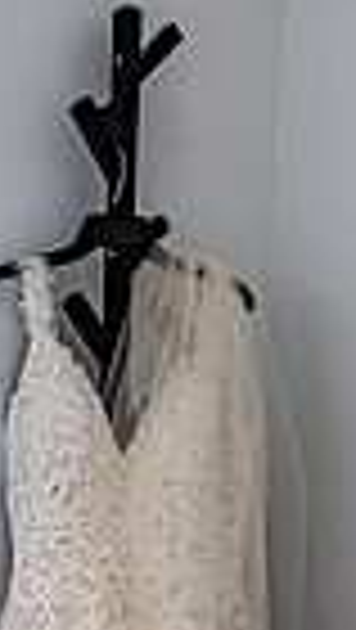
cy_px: 778
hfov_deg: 14.8
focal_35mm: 81
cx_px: 45
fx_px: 1356
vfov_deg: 23.6
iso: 800
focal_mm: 24
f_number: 2.8
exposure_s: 1/160
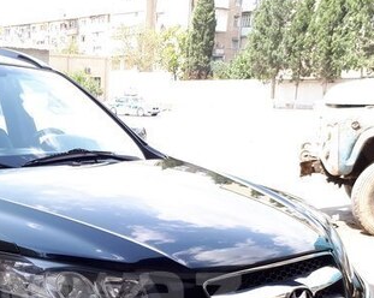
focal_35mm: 56
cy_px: 290
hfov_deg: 31.8
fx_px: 619
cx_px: 26
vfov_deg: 25.9
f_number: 1.9
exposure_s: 1/238
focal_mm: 3.6
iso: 40
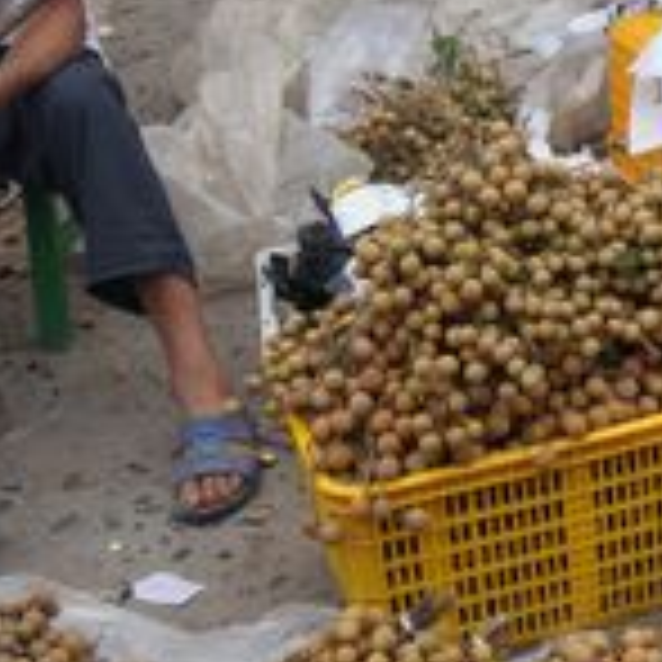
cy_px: 209
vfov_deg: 16.7
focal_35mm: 104
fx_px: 2250
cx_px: 793
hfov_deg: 16.1
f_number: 10
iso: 200
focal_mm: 24
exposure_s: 1/125
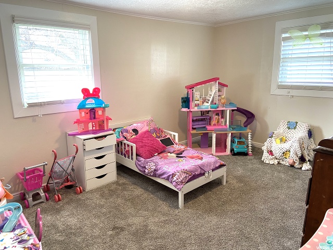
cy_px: 125
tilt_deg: -13.3
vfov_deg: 53.1
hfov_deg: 67.3
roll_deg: +1.2
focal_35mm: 26
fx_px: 250
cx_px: 166
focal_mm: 4.25
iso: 100
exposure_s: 1/60
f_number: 1.8
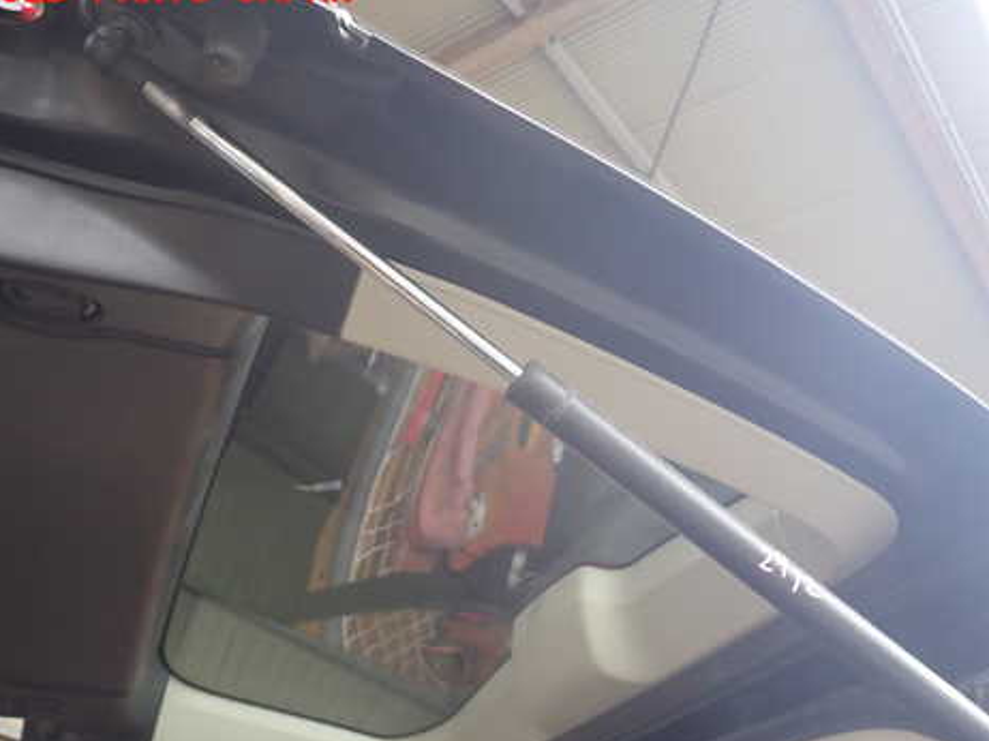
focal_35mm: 39
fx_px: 1114
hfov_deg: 47.5
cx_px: 606
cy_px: 443
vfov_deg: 36.7
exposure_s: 1/100
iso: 100
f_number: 2.3
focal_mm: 5.4
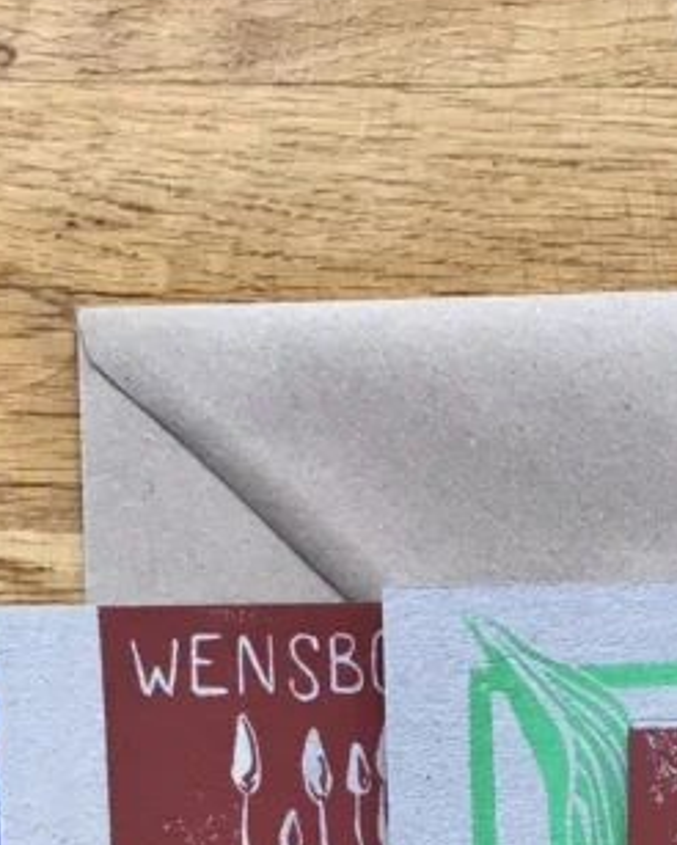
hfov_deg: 16.0
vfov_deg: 19.3
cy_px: 940
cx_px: 581
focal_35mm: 95
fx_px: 2377
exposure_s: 1/33
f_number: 1.8
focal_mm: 3.99
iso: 25
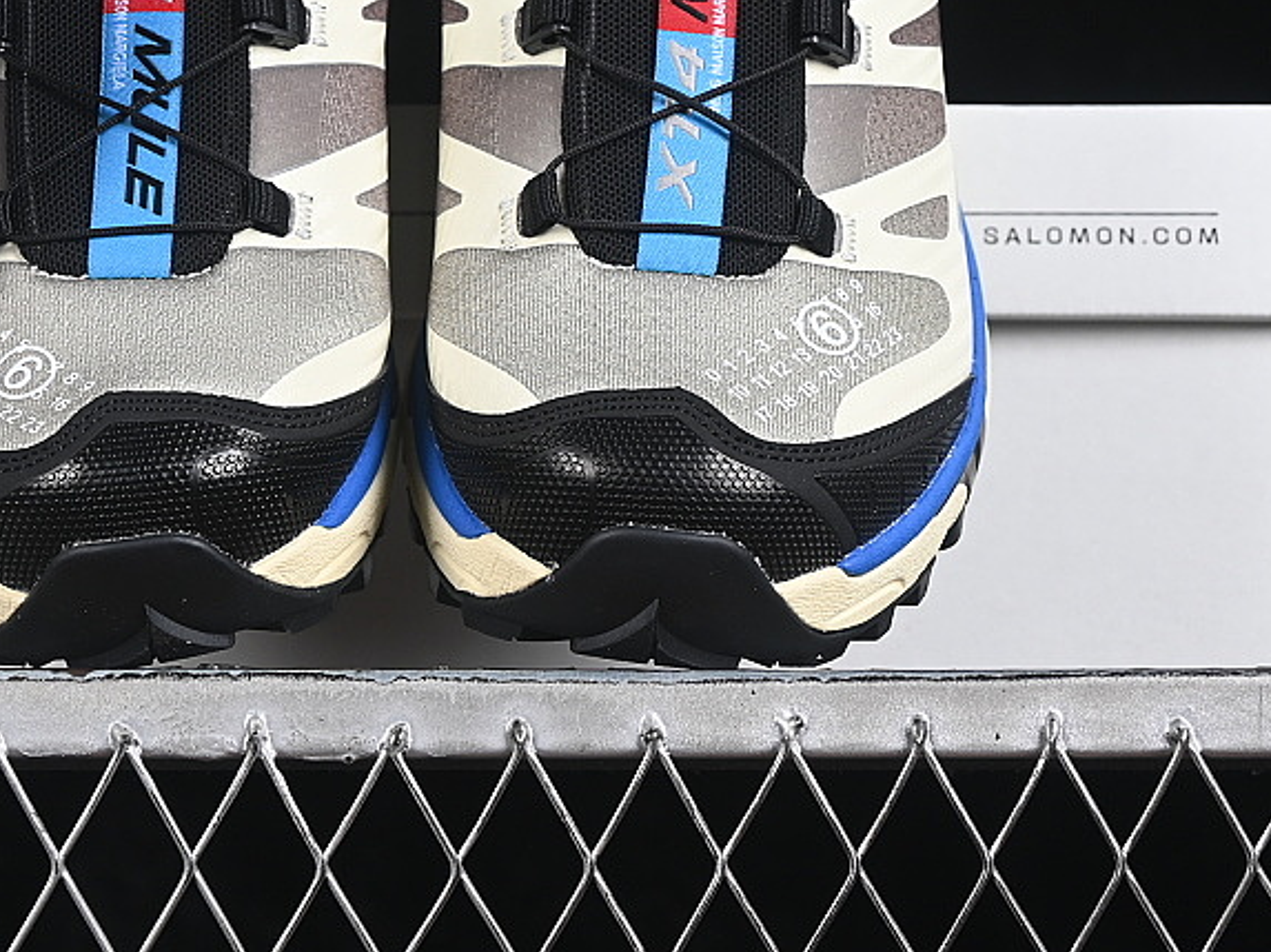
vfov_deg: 10.9
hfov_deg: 14.5
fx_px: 4990
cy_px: 171
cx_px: 417
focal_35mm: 136
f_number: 6.3
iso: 160
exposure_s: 1/60
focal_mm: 50
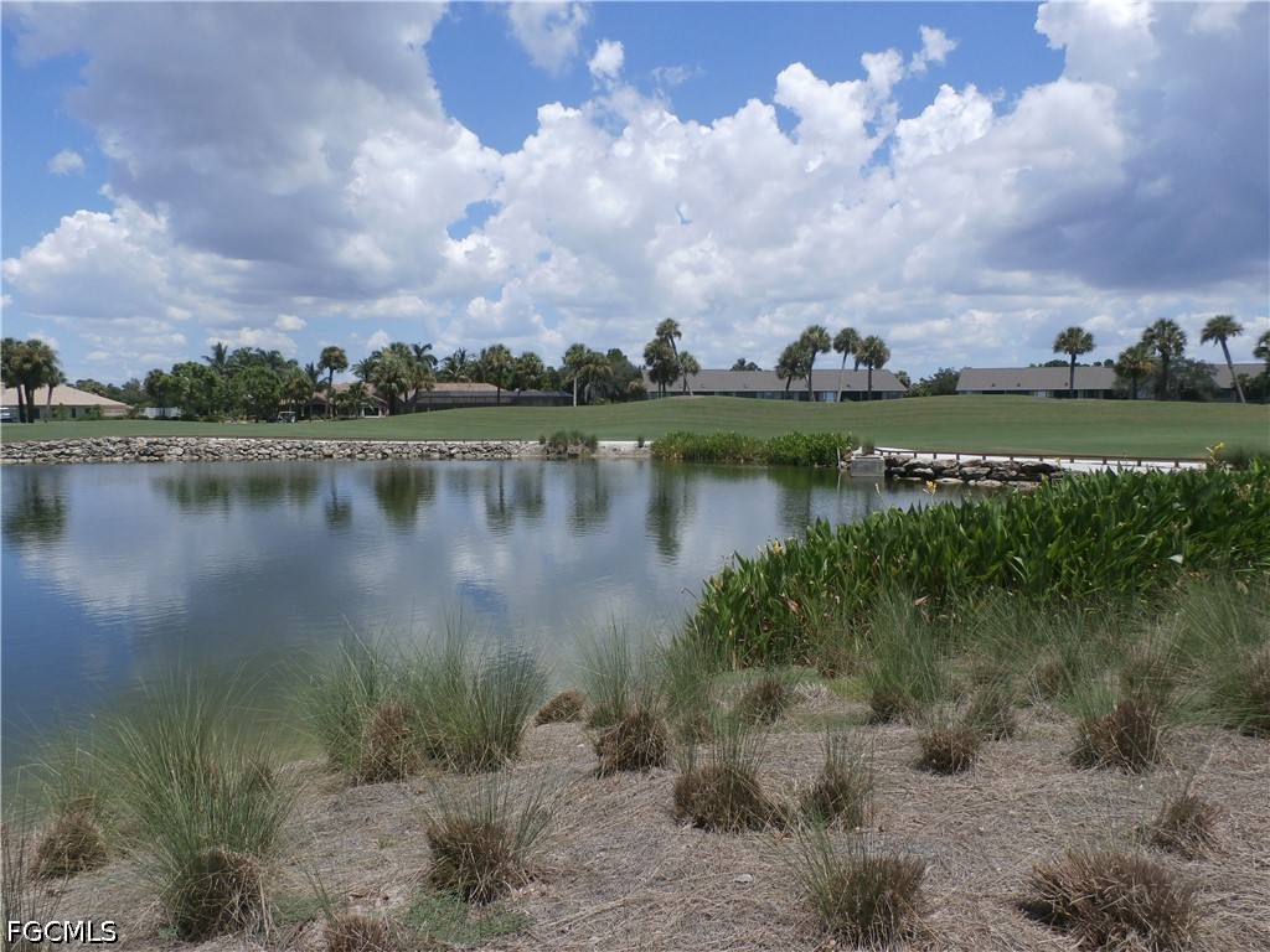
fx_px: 917
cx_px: 635
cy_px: 476
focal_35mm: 25
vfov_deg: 54.9
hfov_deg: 69.4
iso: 100
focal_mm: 4.5
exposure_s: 1/320
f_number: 8.7
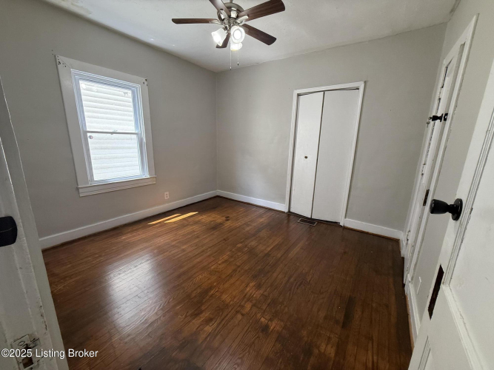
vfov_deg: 85.7
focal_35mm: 14
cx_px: 247
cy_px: 185
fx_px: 200
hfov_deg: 102.1
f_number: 2.2
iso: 200
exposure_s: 1/120
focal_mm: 2.22
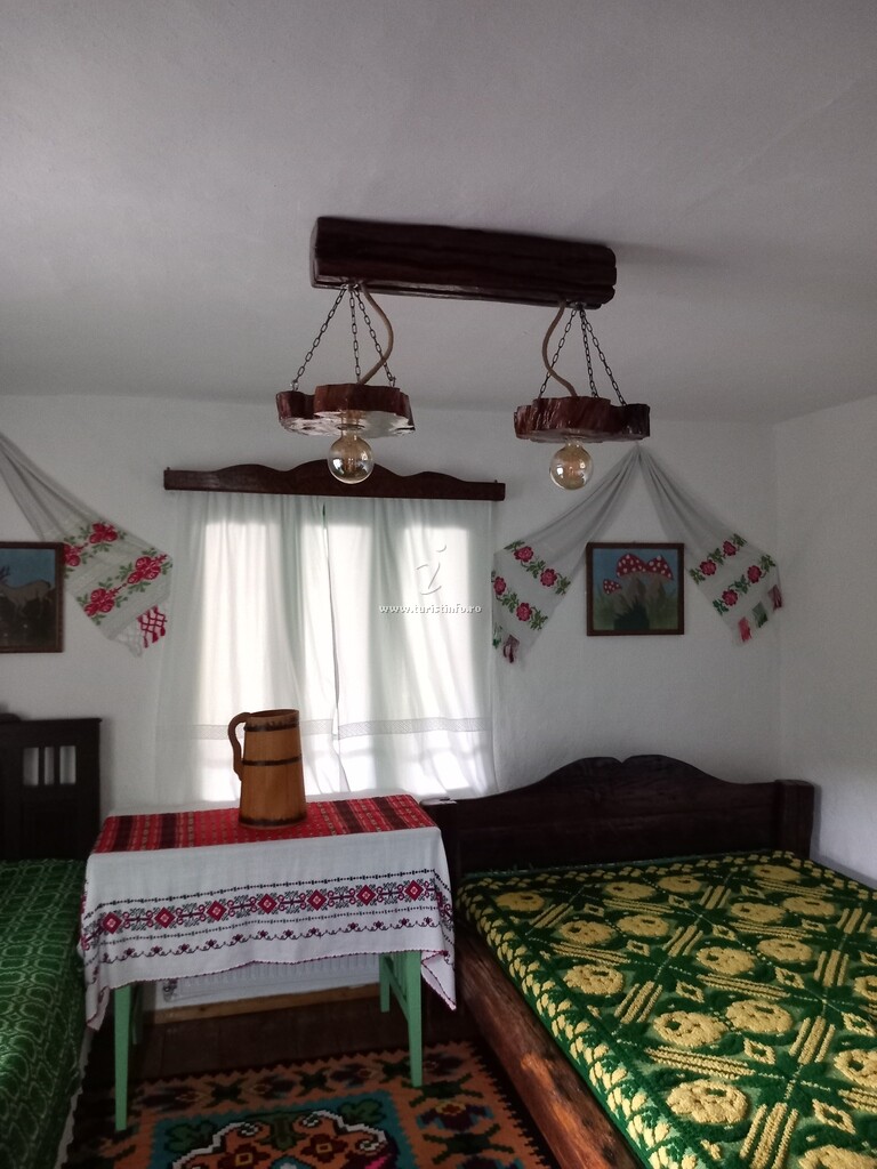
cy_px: 584
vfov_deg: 65.3
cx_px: 438
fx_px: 912
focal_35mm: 27
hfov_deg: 51.4
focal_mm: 4
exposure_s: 1/15
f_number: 1.8
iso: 800
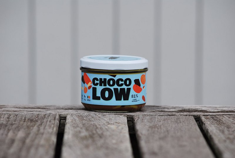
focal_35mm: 202
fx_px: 1324
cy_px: 79
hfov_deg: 10.1
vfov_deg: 6.8
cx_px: 118
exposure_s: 1/500
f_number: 5.6
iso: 180
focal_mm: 135
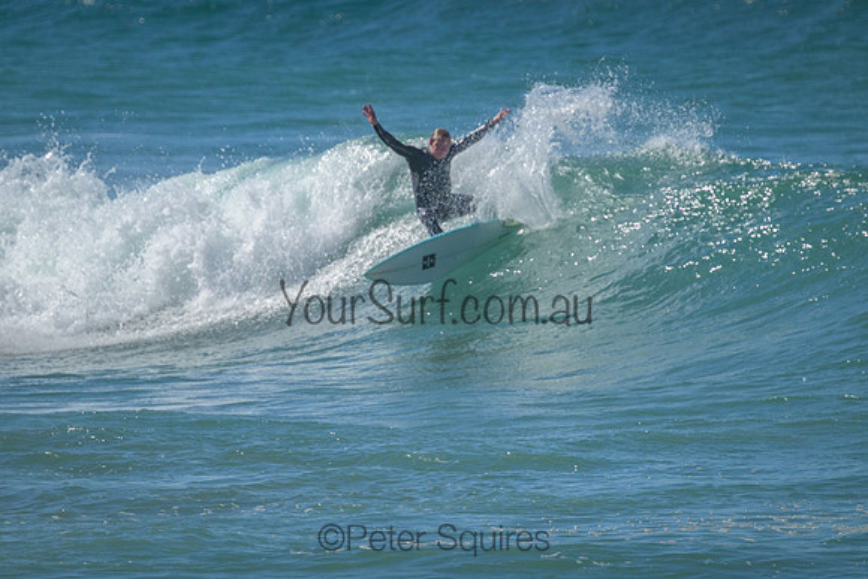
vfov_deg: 1.7
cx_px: 434
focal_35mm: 800
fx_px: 19292
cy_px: 290
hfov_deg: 2.6
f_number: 11
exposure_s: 1/2000
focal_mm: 800
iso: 1250
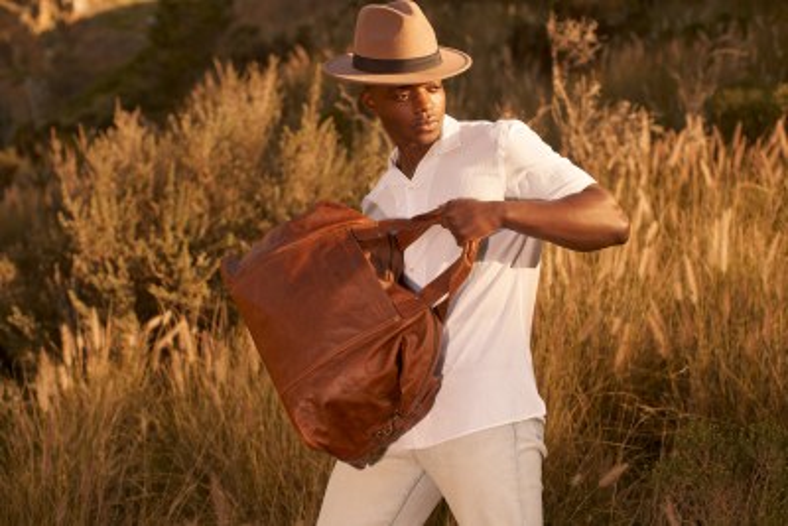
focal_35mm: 50
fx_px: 1095
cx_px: 394
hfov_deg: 39.6
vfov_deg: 27.0
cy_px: 263
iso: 50
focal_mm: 50
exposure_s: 1/400
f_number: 2.8
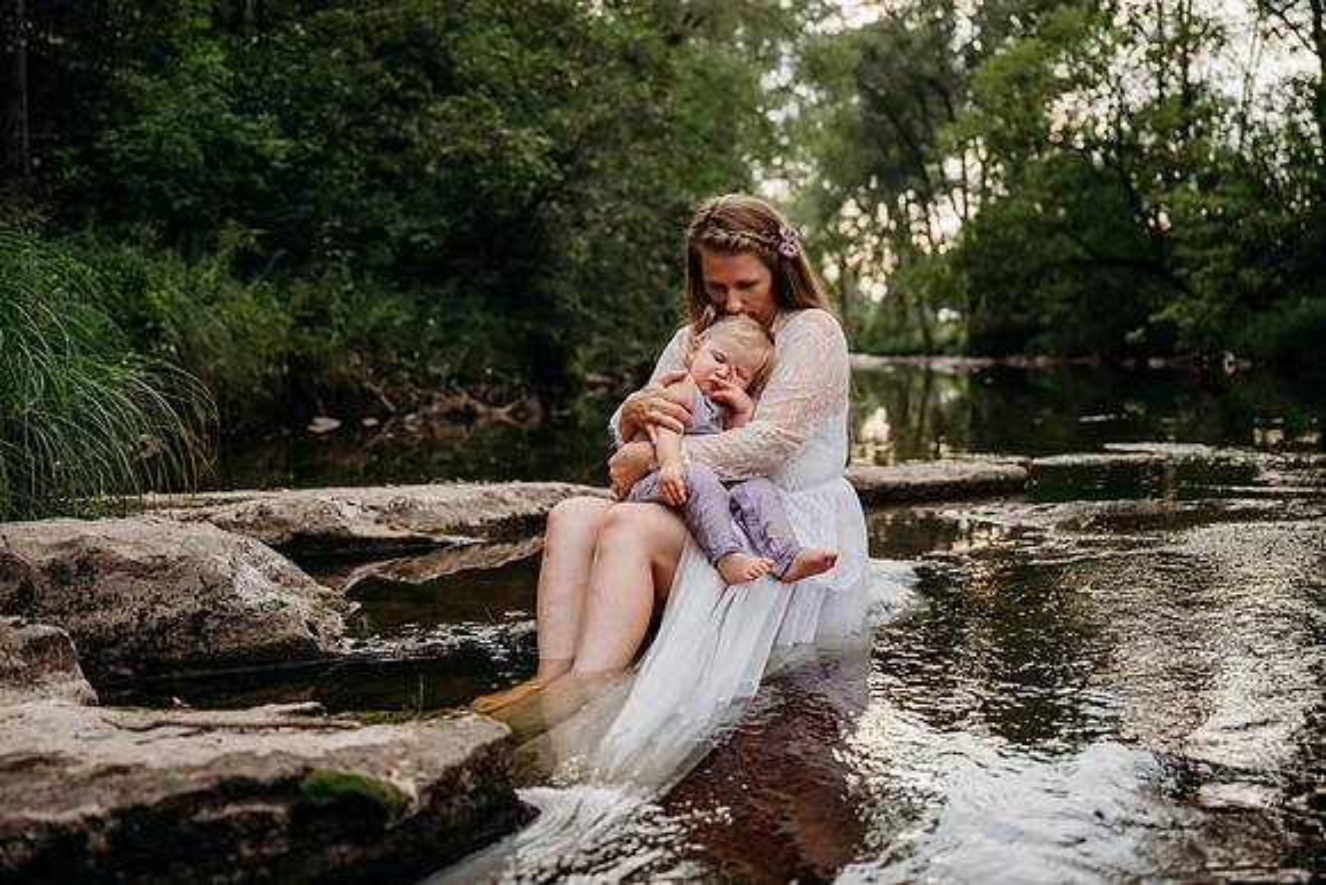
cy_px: 442
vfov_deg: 36.0
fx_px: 1363
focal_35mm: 37
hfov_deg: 51.9
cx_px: 663
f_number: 2.8
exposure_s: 1/1600
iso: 500
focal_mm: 37
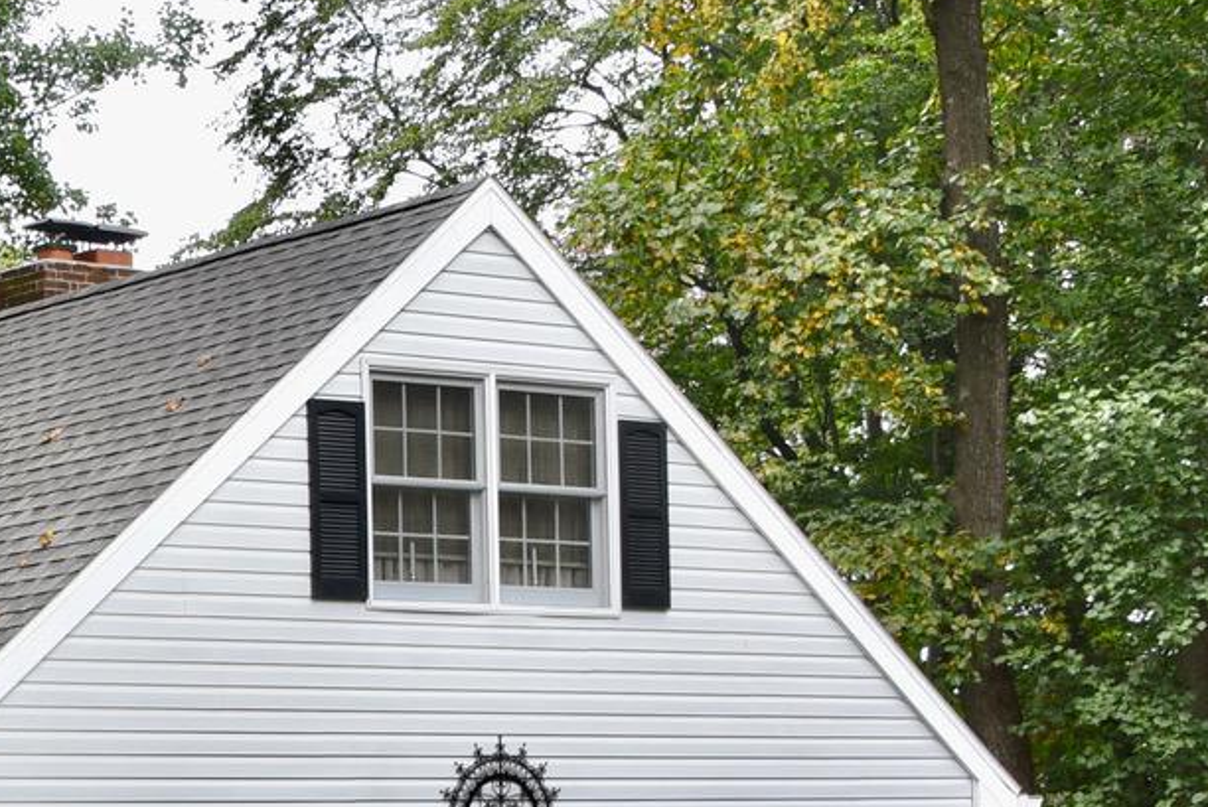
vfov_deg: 12.5
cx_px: -276
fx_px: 3593
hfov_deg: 18.0
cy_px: 1001
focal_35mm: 107
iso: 400
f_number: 7.1
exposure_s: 1/200
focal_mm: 32
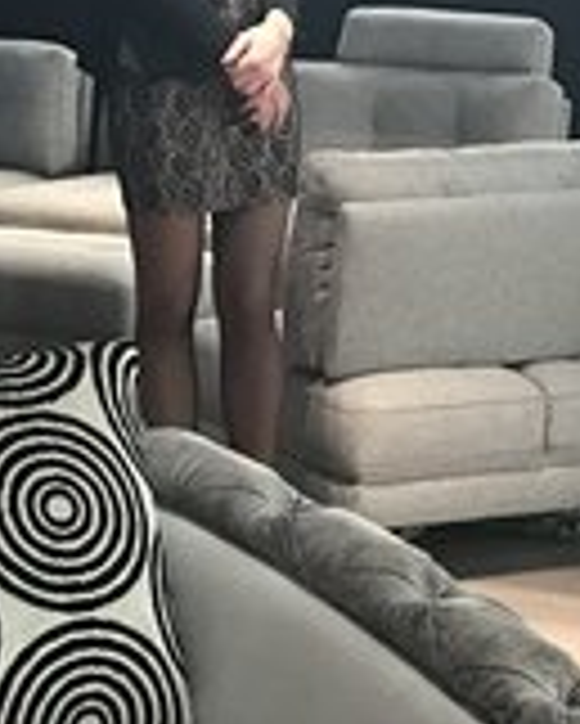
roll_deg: -2.6
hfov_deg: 14.6
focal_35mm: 105
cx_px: 405
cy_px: 920
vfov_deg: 17.3
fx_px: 2251
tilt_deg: -23.3
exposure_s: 1/17
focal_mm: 3.99
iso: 50
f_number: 1.8
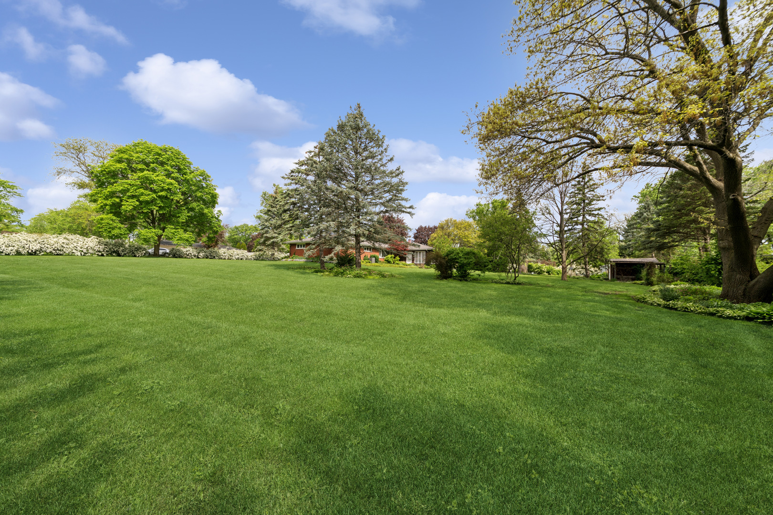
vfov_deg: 90.0
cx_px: 386
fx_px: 258
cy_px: 258
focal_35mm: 12
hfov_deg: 112.6
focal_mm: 12
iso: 100
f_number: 13
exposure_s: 1/125
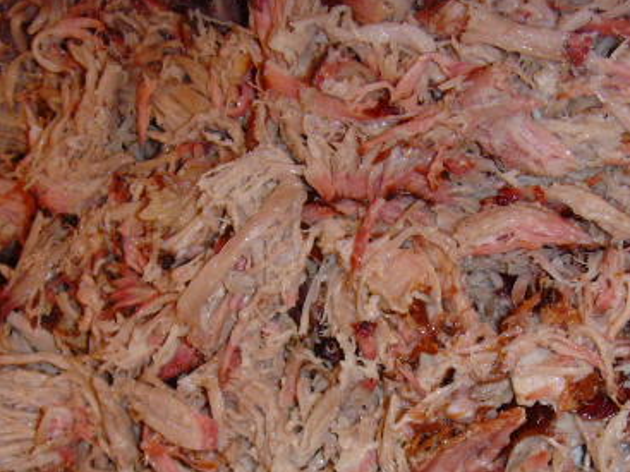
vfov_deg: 21.2
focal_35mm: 68
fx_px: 1237
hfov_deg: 28.5
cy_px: 405
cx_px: 355
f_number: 3.5
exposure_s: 1/45
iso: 200
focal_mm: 6.6
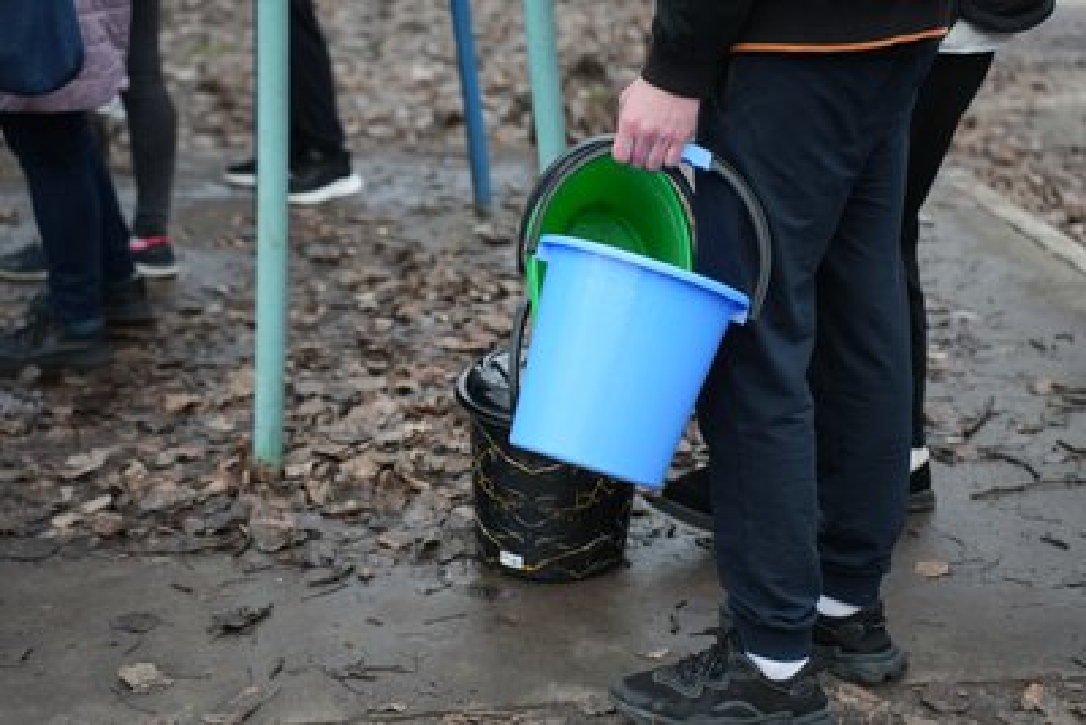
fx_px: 2263
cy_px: 362
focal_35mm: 75
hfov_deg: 27.0
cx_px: 543
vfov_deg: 18.2
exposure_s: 1/200
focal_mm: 75
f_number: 3.5
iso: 640
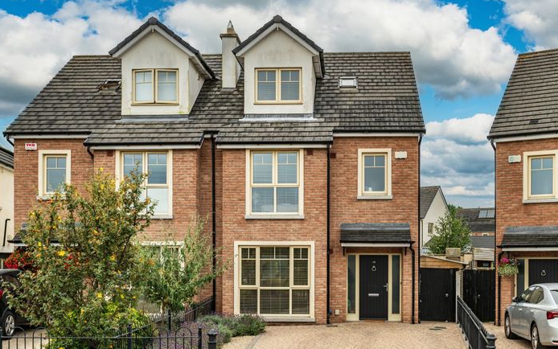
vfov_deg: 34.4
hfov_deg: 52.7
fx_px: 563
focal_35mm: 37
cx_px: 287
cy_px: 181
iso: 640
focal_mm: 35
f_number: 5.6
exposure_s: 1/2000
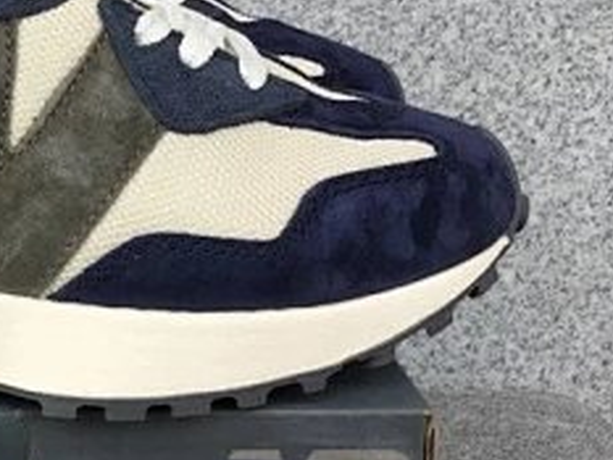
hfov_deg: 21.9
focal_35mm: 85
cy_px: 323
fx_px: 1506
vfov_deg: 17.3
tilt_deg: -20.3
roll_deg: -0.5
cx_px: -39
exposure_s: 1/128
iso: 25
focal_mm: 3.3
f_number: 2.4
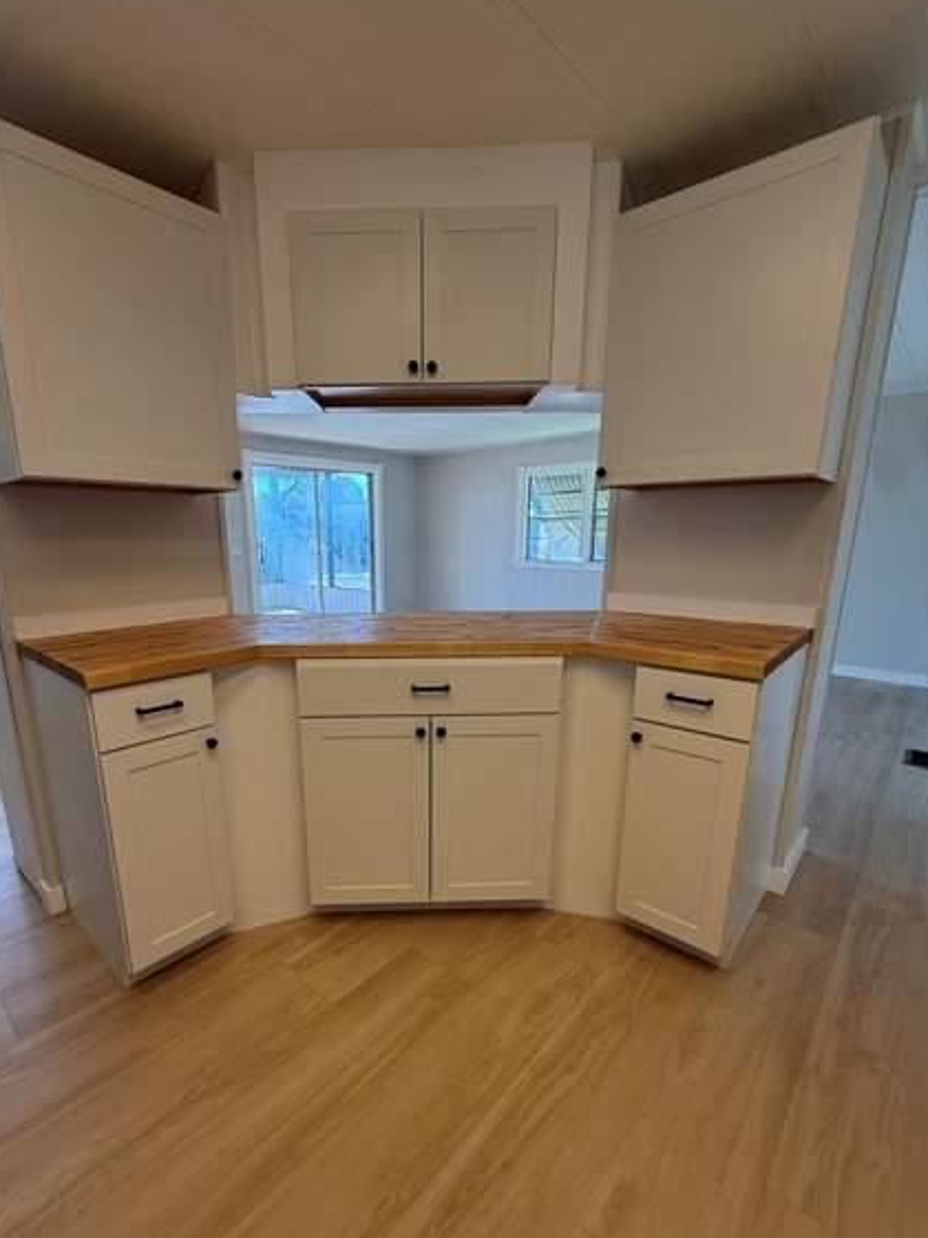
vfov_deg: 94.2
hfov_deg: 77.8
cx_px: 413
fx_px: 572
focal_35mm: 16
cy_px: 679
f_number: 2.2
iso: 80
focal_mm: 2.22
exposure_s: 1/120
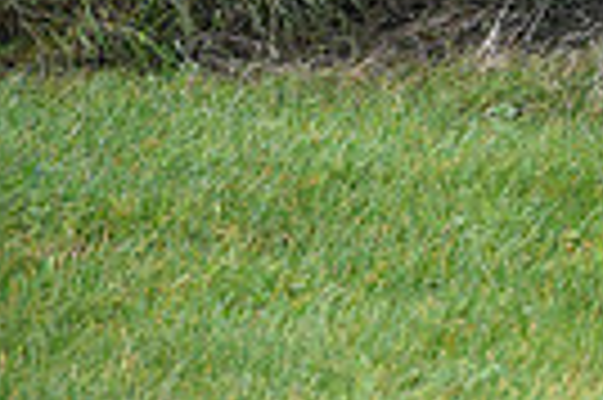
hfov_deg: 3.5
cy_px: -463
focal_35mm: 586
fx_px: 9803
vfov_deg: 2.3
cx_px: 1300
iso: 3200
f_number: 5.6
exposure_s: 1/1250
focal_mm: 135
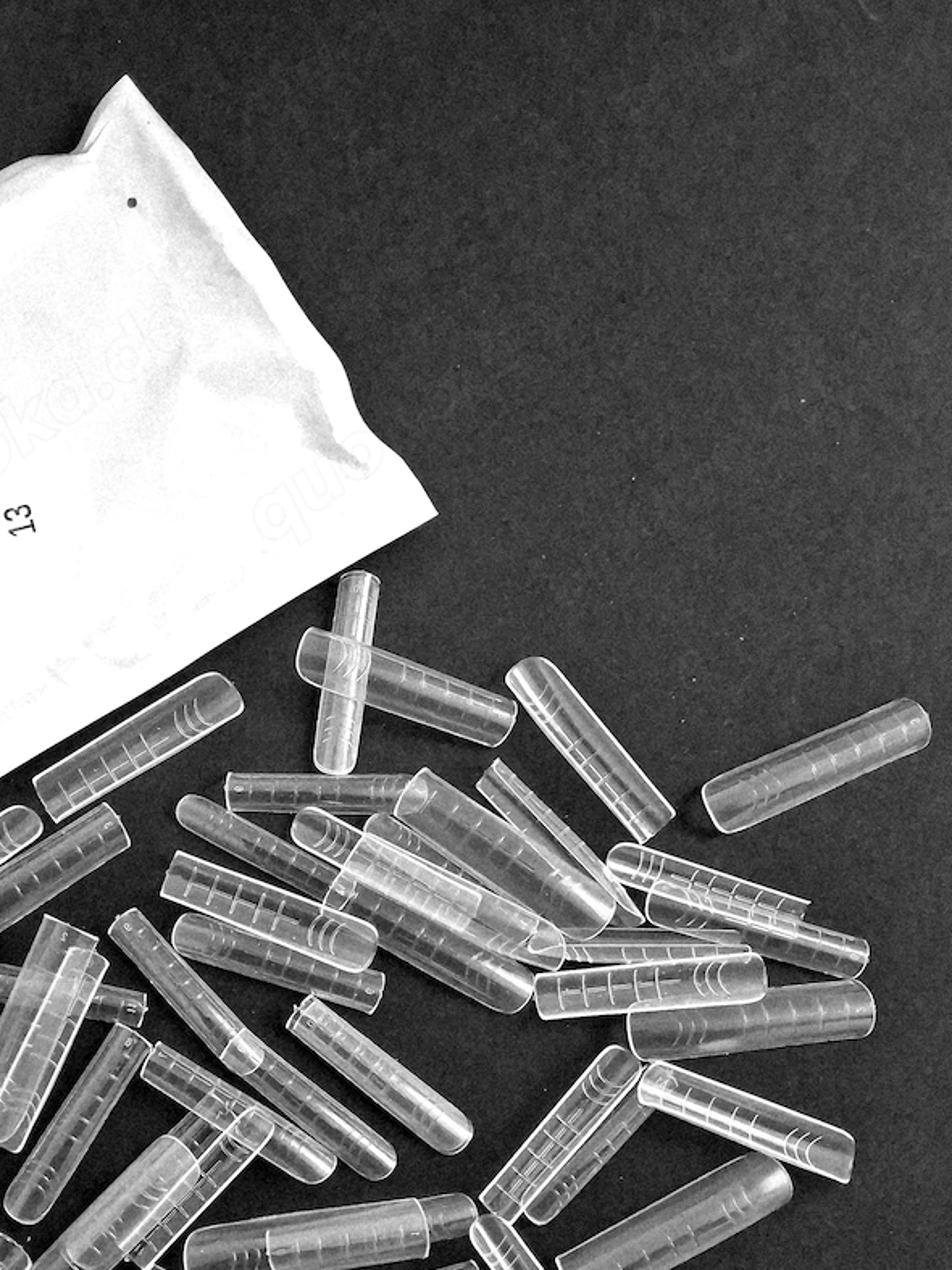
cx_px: 229
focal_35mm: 39
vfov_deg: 46.6
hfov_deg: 35.9
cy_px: 913
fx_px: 1430
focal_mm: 5.4
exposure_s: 1/100
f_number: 1.8
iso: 500
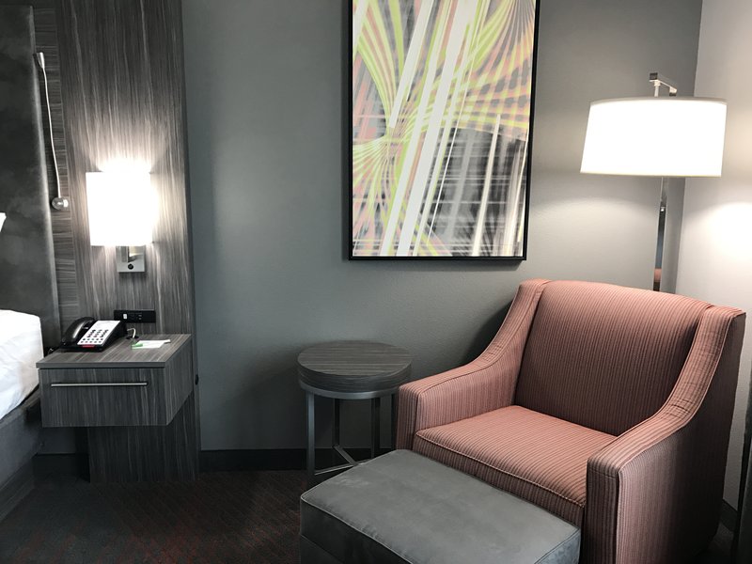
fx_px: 608
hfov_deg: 63.4
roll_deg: +0.3
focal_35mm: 28
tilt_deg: -9.4
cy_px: 282
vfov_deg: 49.7
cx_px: 376
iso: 40
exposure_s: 1/24
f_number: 1.8
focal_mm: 3.99
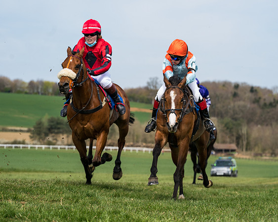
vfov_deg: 10.2
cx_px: 162
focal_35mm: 152
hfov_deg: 12.7
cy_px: 111
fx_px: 1250
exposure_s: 1/1000
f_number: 6.3
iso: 400
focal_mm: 135
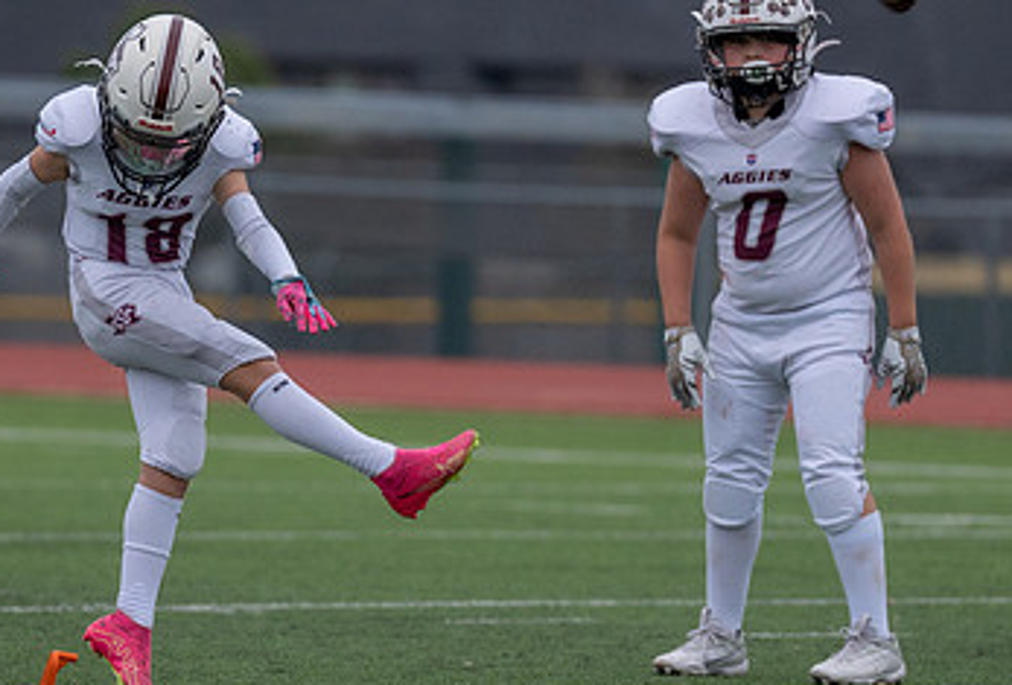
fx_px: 16440
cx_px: 127
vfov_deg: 2.4
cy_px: 408
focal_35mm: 582
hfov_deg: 3.5
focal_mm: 200
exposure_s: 1/1250
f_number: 2.8
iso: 640
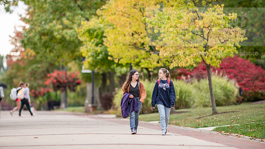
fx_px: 2221
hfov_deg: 6.8
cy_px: 63
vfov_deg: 3.8
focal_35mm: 316
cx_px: 132
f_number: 3.2
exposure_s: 1/400
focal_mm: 300
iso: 250
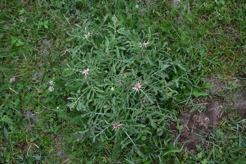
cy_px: 82
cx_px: 123
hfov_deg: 39.6
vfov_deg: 27.0
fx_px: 342
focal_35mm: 50
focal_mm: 50
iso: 250
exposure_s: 1/125
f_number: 6.3
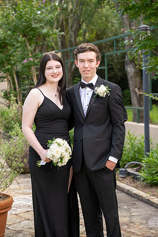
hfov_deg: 17.5
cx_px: 79
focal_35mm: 78
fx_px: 513
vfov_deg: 26.0
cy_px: 118
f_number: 5
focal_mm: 78
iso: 500
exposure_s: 1/200
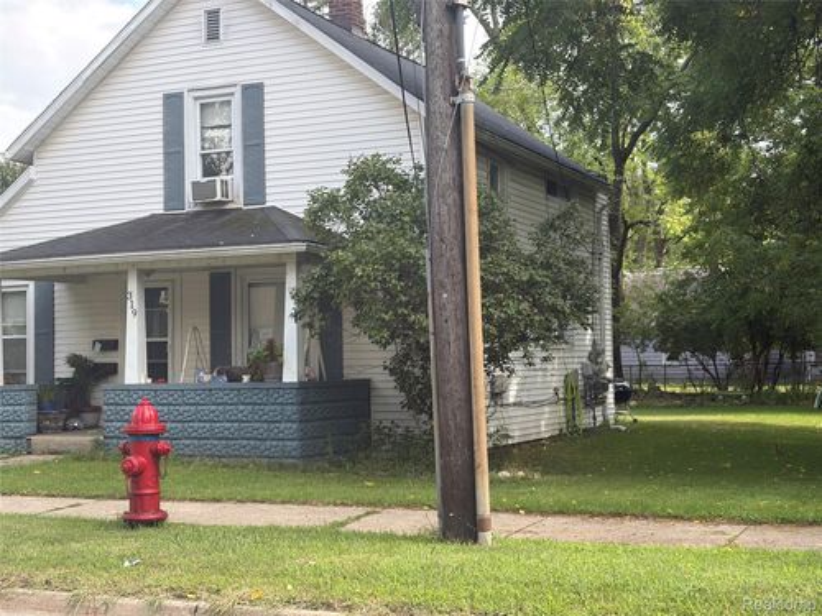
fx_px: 1235
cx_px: 411
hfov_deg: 36.8
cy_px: 308
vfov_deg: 28.0
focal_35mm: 52
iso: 32
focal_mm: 5.96
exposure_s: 1/566
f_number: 1.6
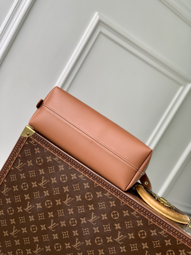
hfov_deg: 28.0
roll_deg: -31.0
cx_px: 96
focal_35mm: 52
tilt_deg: -7.5
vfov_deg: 36.8
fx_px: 383
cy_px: 128
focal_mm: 6
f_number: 2.4
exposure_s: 1/122
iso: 40
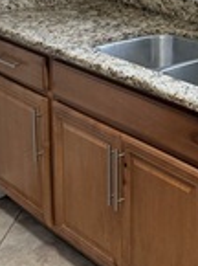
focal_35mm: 83
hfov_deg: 16.4
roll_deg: -2.5
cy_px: 18
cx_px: 280
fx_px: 636
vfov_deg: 22.9
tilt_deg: -13.0
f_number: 1.78
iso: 320
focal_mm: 6.76
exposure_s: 1/120
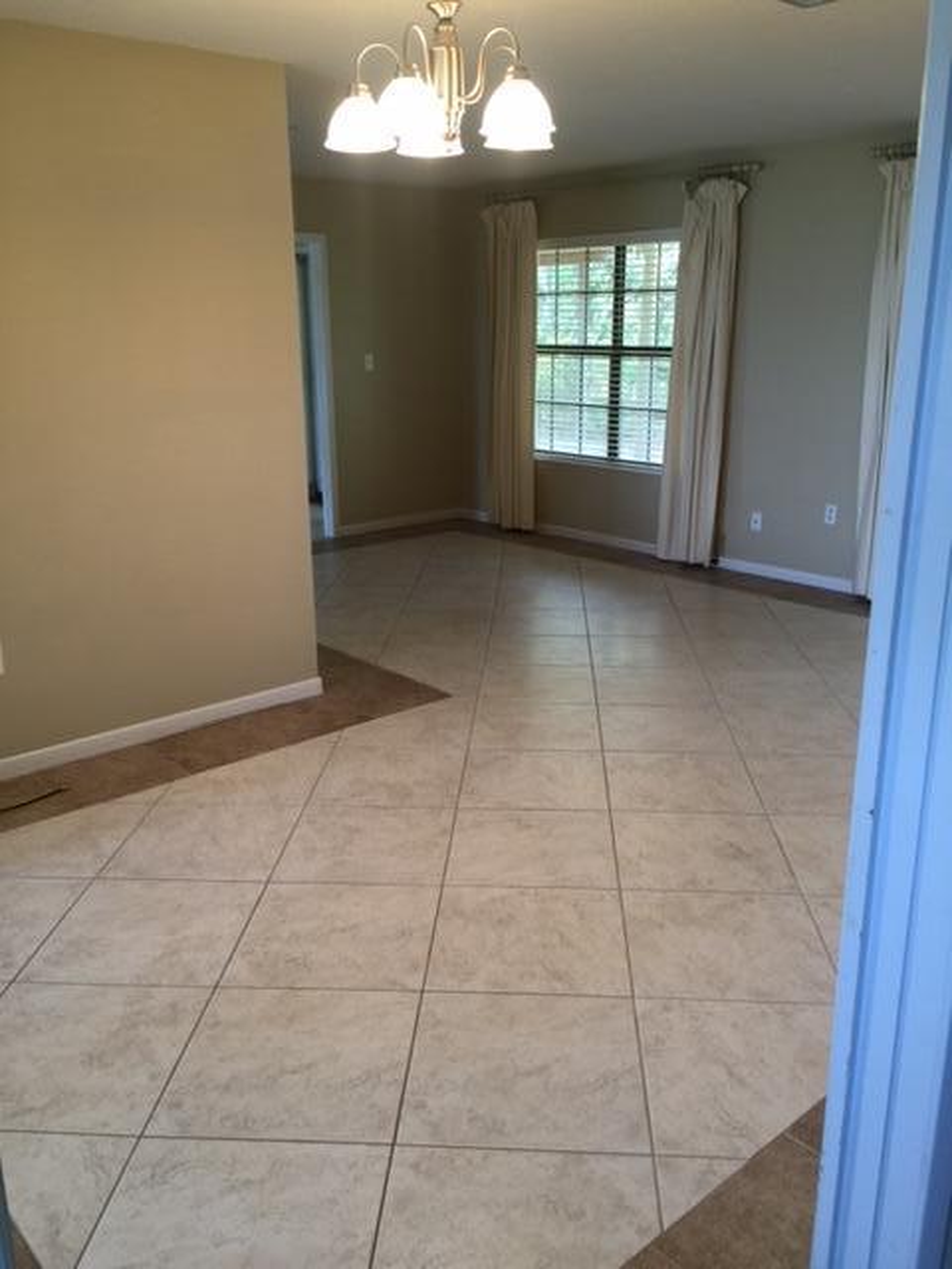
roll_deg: +0.9
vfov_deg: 61.7
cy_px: 634
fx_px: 1063
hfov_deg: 48.2
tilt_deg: -17.0
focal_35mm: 29
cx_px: 476
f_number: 2.2
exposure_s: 1/30
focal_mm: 4.15
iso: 50
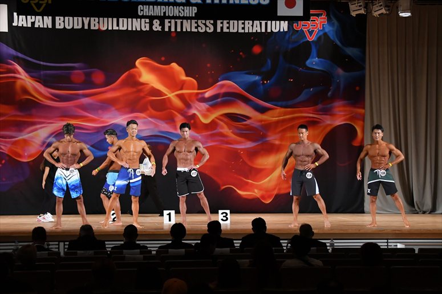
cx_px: 221
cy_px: 147
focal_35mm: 87
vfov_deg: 15.7
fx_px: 1068
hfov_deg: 23.4
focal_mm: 58
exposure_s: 1/400
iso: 3200
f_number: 5.6
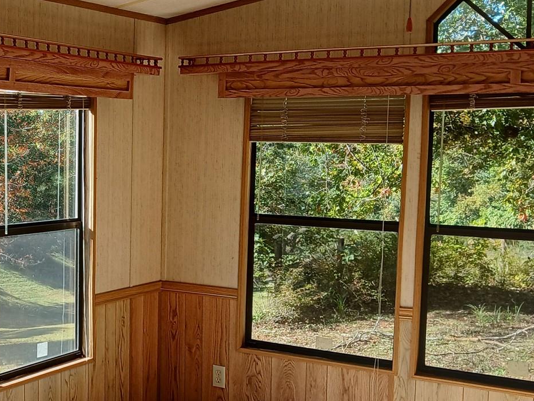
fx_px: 880
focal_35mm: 57
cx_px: 10
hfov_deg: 31.4
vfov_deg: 25.7
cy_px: 219
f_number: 1.8
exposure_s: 1/120
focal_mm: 3.98
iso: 25
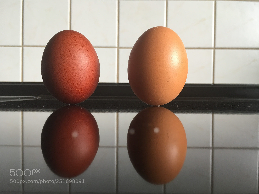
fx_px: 217
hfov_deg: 61.7
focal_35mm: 29
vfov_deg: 48.2
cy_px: 97
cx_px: 130
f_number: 2.2
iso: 64
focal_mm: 4.15
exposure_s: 1/33
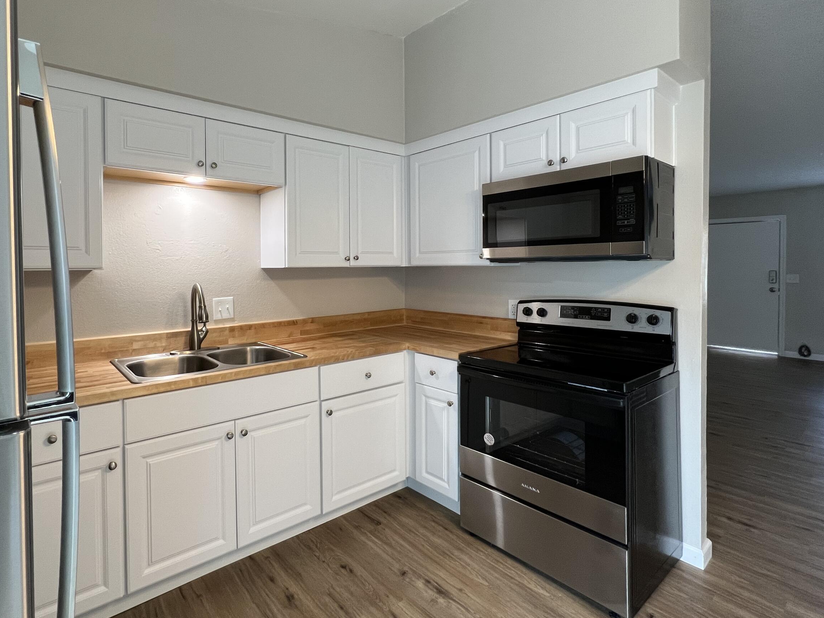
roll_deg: +0.9
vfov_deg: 74.5
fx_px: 405
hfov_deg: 89.8
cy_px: 276
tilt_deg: -1.2
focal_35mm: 17
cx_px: 328
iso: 160
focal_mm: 1.57
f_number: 1.8
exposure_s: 1/120
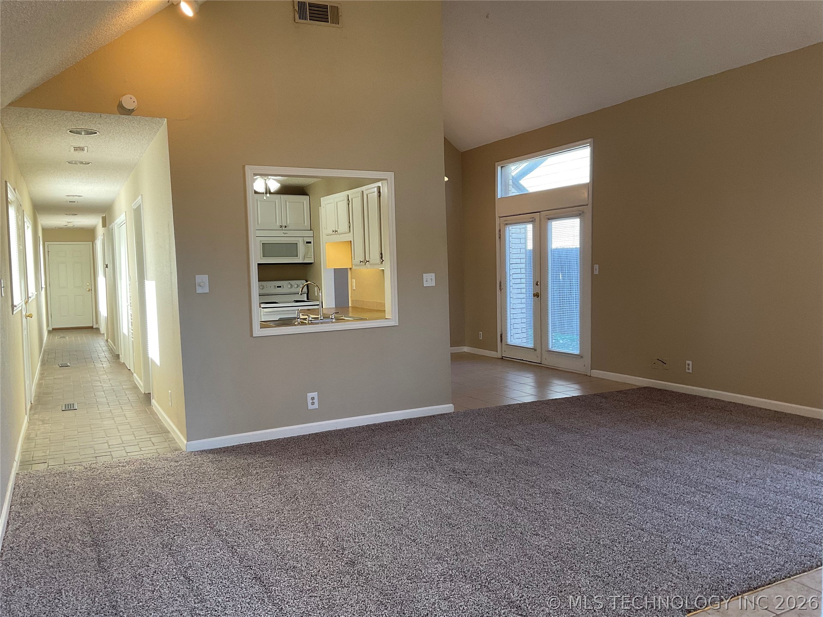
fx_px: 689
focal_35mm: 29
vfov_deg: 48.2
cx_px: 412
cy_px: 308
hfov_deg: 61.7
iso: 64
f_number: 1.8
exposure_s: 1/120
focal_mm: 3
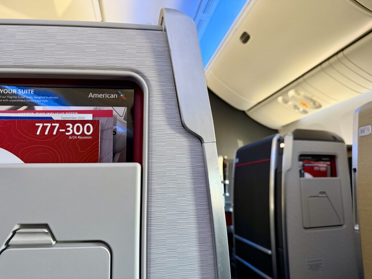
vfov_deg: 56.8
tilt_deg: +7.9
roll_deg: +0.2
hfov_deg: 71.6
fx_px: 258
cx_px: 186
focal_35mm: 24
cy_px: 140
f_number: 1.78
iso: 400
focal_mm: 6.76
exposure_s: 1/54
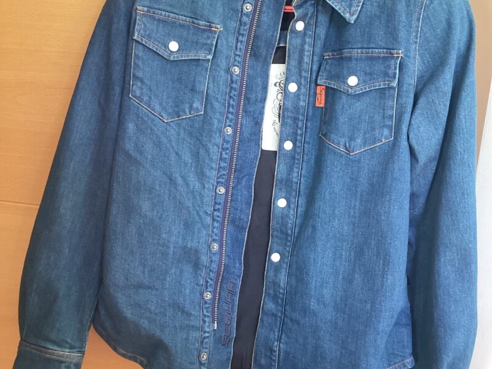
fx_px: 441
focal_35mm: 31
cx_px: 246
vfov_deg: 45.4
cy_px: 184
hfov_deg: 58.4
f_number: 2.4
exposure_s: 1/60
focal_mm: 3.3
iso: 160
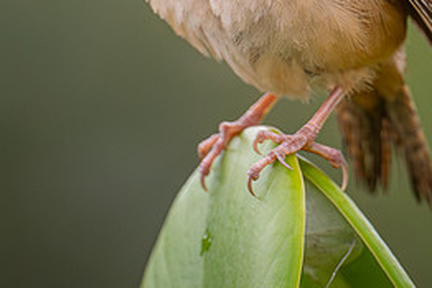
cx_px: 49
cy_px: 39
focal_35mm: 1670
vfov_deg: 0.8
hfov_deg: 1.2
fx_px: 20050
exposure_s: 1/500
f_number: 4.5
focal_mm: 400
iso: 2000
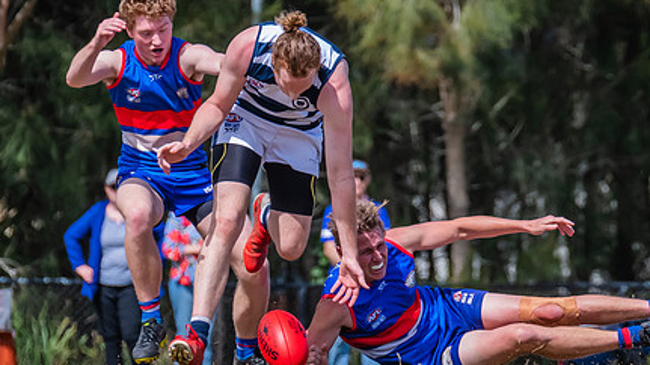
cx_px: 321
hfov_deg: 2.5
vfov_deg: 1.4
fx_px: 15126
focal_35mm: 878
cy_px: 144
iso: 800
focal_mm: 330
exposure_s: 1/2000
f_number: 8
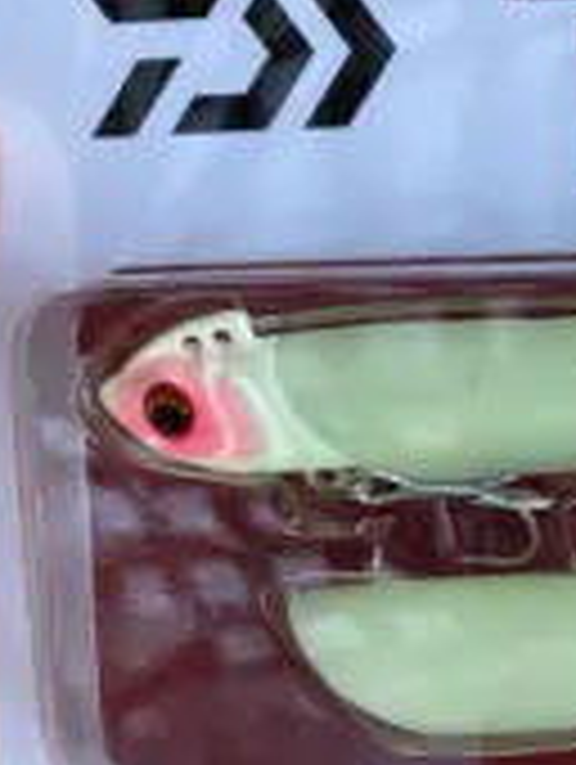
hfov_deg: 18.0
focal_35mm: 77
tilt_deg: -67.5
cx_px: 738
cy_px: 576
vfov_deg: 25.0
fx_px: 1704
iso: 50
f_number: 1.8
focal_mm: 4.25
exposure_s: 1/121
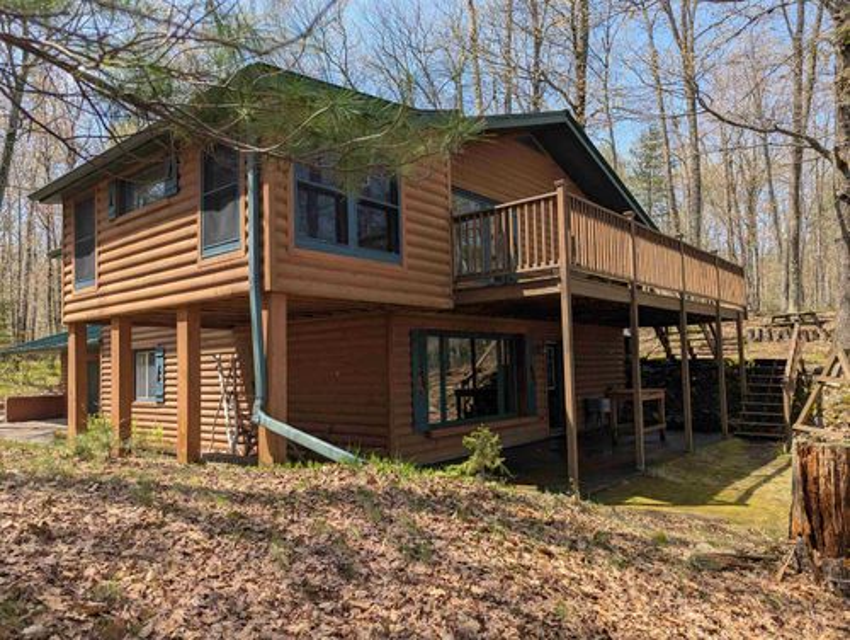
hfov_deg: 71.5
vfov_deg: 56.9
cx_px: 425
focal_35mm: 24
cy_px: 320
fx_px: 590
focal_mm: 6.81
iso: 41
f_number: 1.85
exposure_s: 1/662
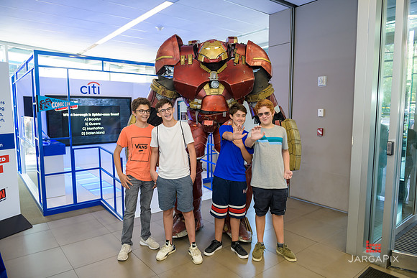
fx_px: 278
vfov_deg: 53.2
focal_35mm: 24
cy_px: 139
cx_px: 208
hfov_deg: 73.7
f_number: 3.2
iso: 800
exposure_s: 1/125
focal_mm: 24
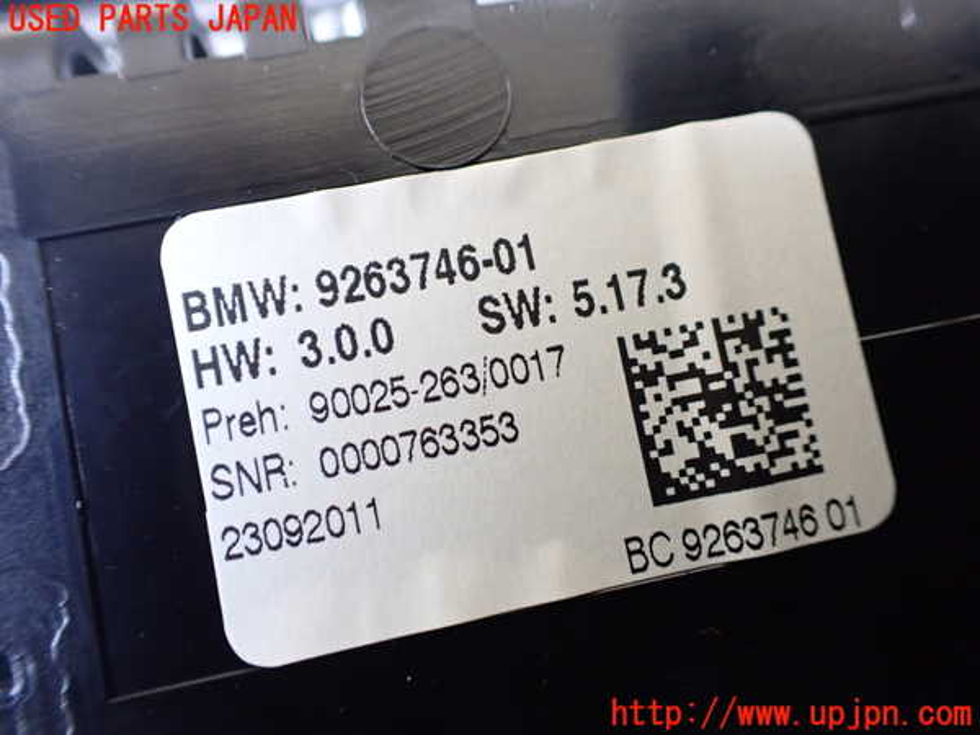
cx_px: 490
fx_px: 849
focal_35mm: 30
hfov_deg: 60.0
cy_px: 368
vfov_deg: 46.8
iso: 800
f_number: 2.3
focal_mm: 5.4
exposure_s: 1/100
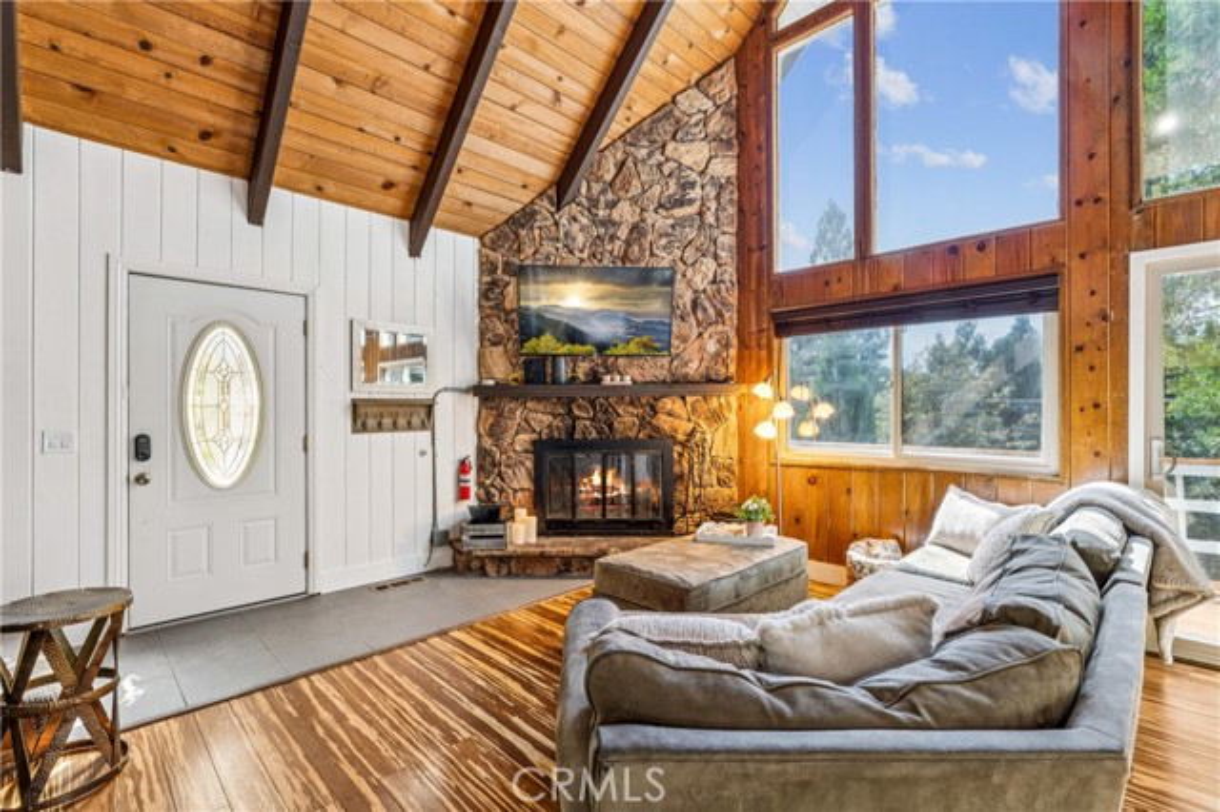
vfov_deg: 73.0
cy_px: 406
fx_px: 549
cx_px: 610
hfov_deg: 96.1
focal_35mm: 16
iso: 100
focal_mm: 16.2
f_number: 13
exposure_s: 1.6
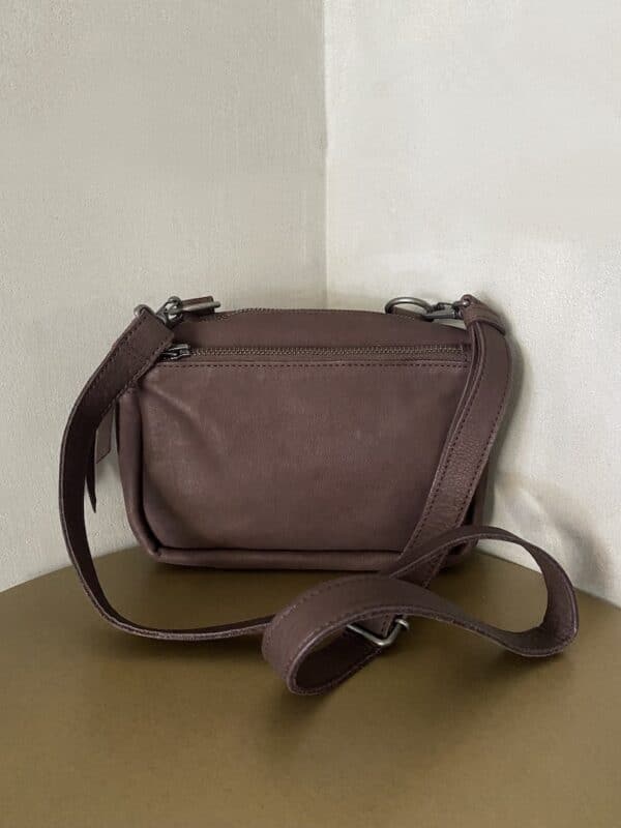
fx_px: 622
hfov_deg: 53.1
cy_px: 414
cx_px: 310
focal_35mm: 26
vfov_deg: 67.3
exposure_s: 1/48
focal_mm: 4.25
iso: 500
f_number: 1.8
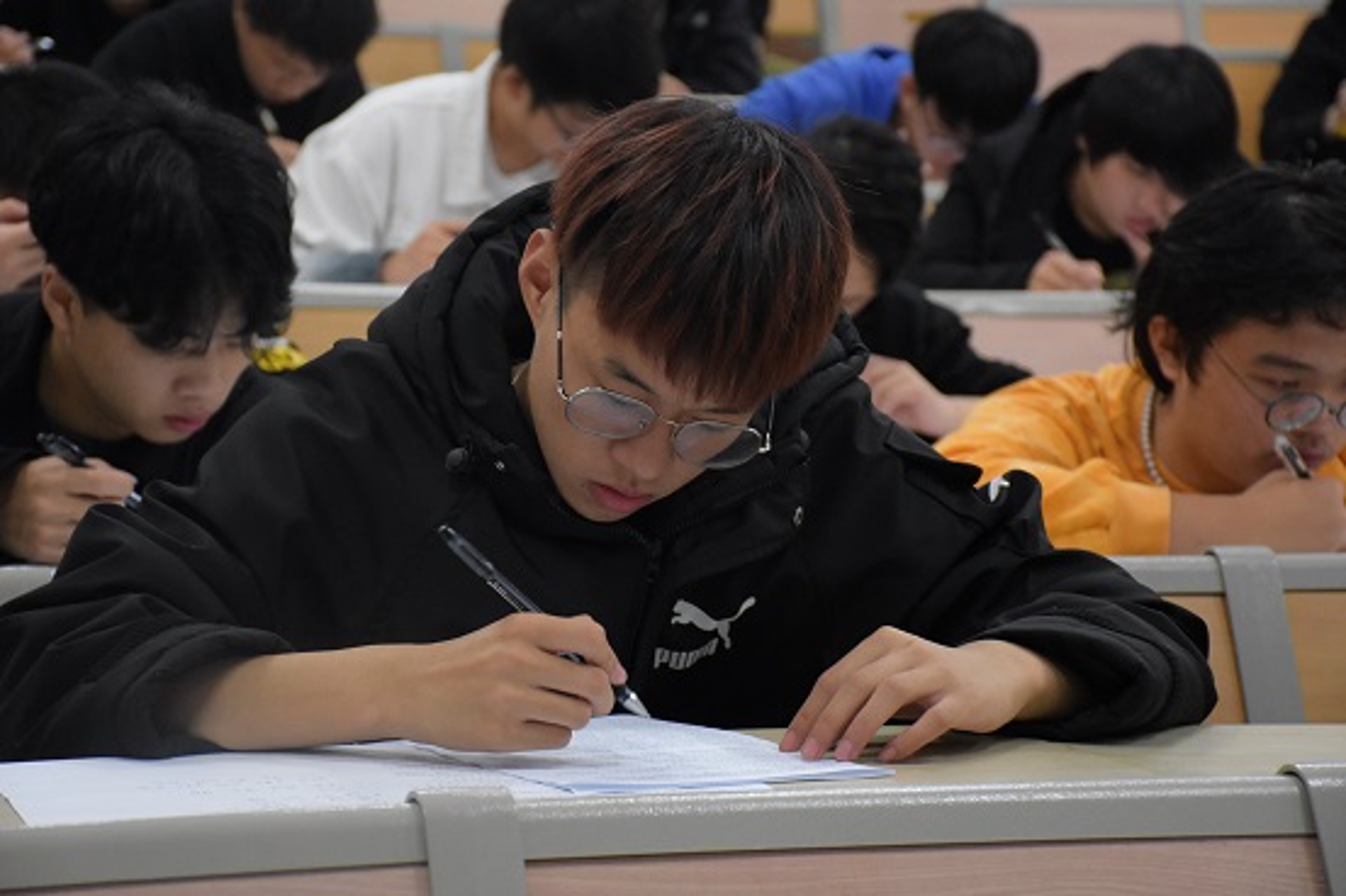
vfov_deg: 12.2
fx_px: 4204
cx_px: 673
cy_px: 448
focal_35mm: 112
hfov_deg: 18.2
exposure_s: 1/100
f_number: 5
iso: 3200
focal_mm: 75
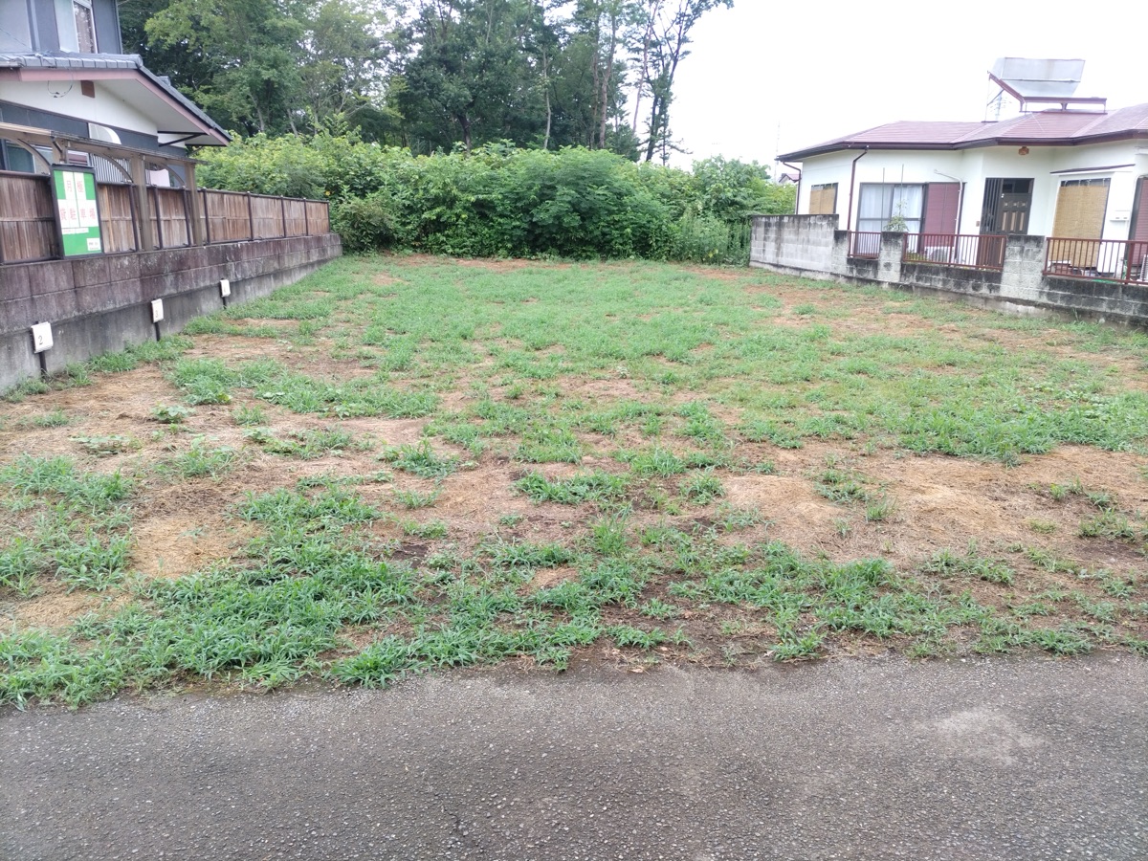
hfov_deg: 67.3
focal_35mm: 26
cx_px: 574
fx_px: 862
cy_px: 430
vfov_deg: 53.1
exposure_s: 1/100
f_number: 1.79
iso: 52
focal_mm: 4.8
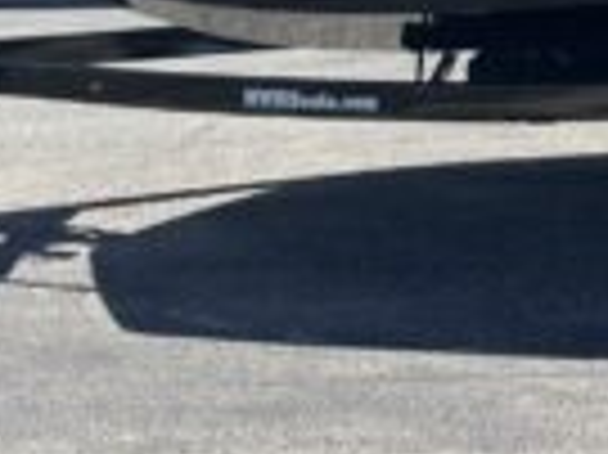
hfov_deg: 17.8
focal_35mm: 103
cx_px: 804
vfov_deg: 13.3
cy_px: -283
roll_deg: -0.2
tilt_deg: +2.3
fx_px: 1807
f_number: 1.6
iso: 50
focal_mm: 5.96
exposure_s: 1/1499
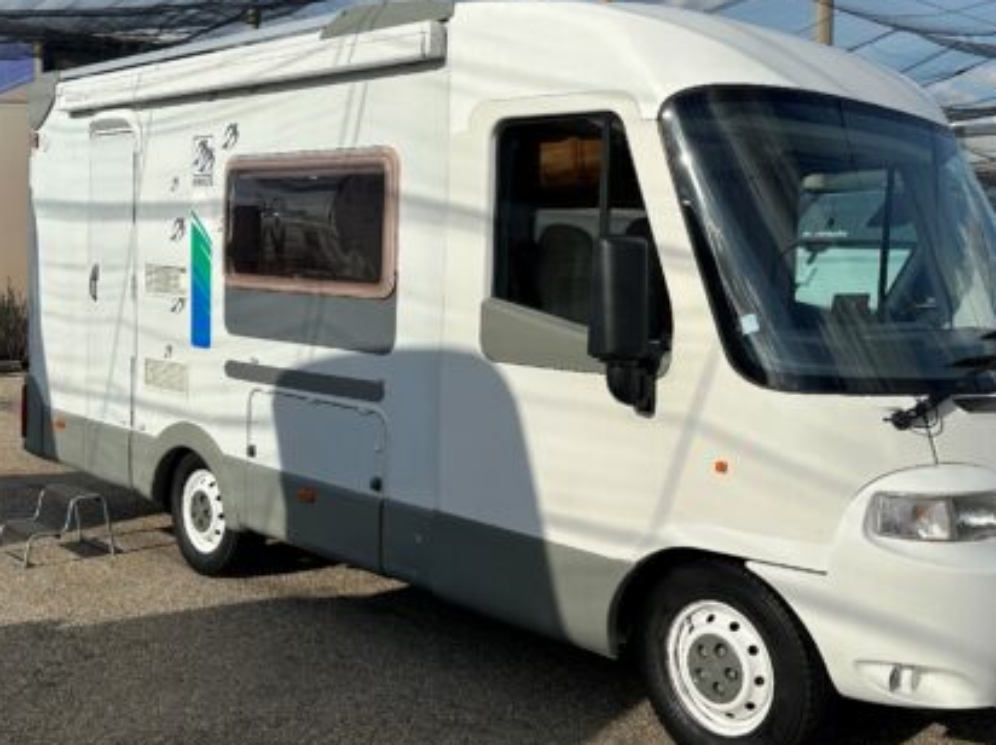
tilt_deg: -4.2
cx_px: 551
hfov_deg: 61.6
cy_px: 339
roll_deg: +0.6
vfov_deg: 48.1
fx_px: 833
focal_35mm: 29
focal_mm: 6.86
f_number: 1.78
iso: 80
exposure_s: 1/9709
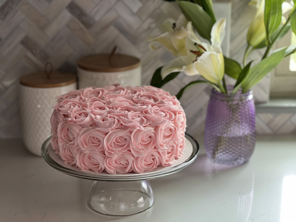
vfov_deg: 19.1
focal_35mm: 77
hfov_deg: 25.3
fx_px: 658
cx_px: 148
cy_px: 111
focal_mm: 9
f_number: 2.8
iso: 200
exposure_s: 1/40
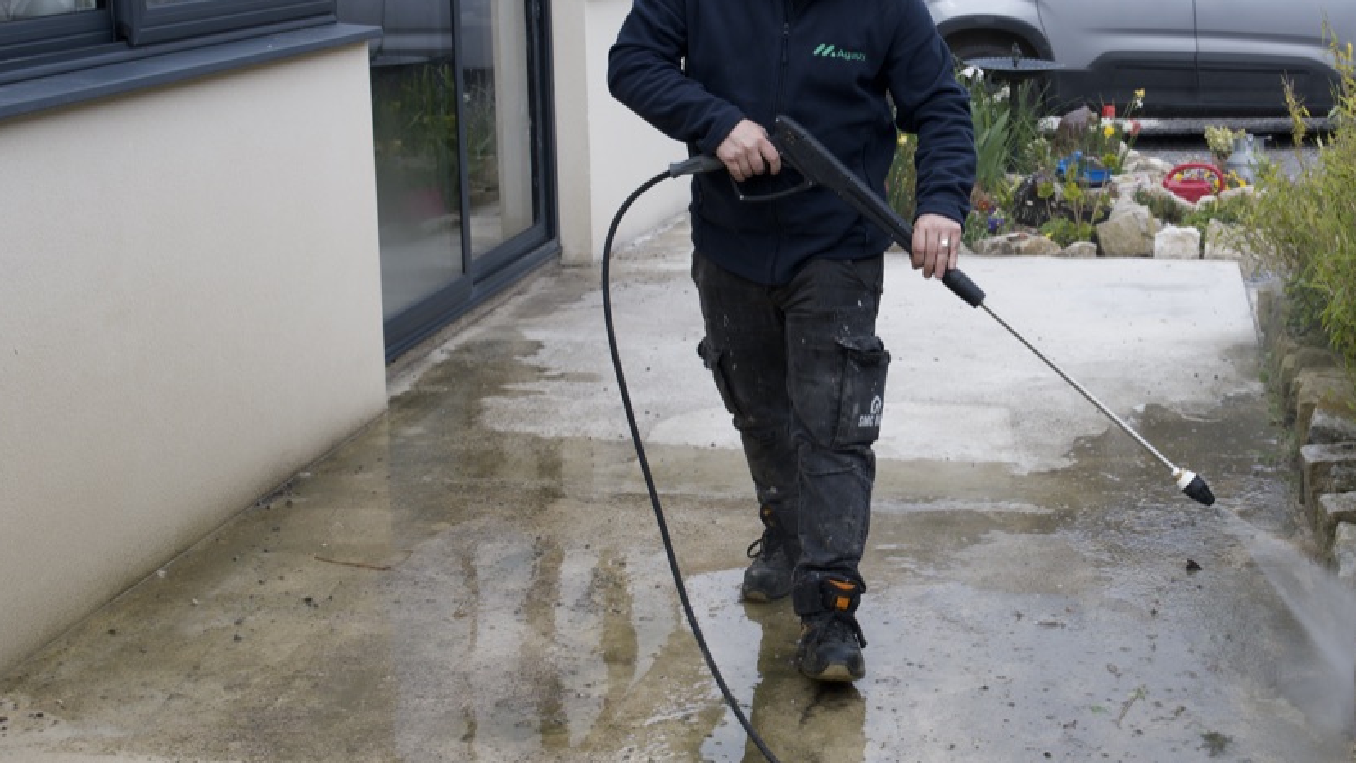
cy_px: 335
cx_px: 902
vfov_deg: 19.4
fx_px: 2230
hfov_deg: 33.5
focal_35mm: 62
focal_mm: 35
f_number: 5.6
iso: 200
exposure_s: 1/250
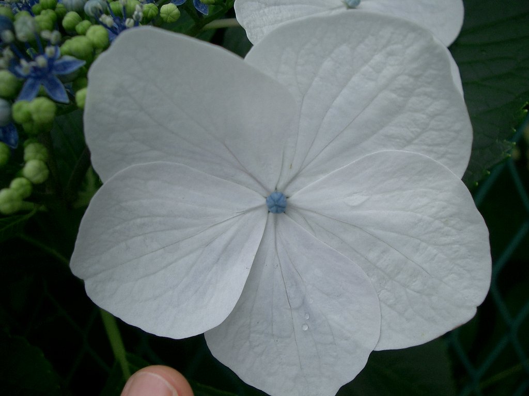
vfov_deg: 40.7
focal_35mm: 35
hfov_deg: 52.6
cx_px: 264
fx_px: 535
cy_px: 198
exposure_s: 1/250
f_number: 2.6
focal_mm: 5.8
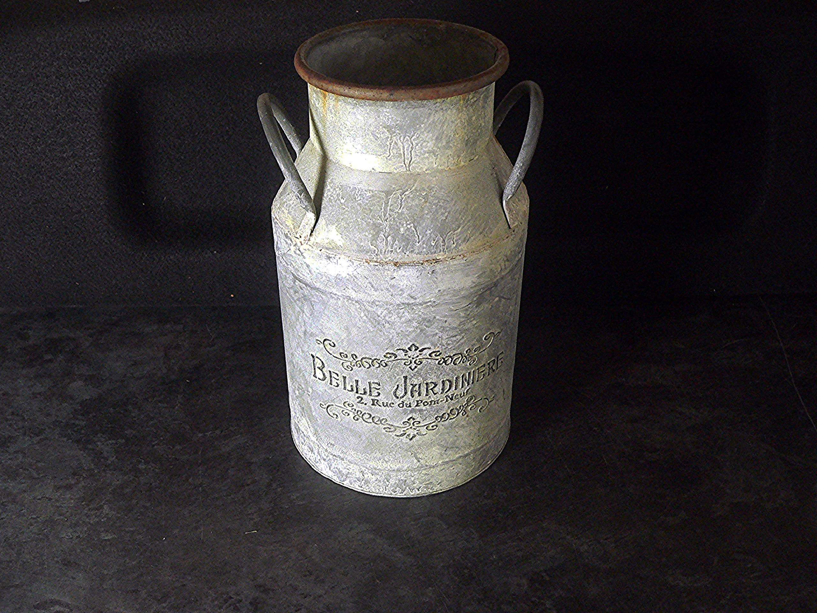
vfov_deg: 39.7
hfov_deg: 51.4
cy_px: 306
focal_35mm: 36
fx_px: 850
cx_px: 408
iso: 400
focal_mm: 6
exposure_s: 1/8
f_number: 2.8
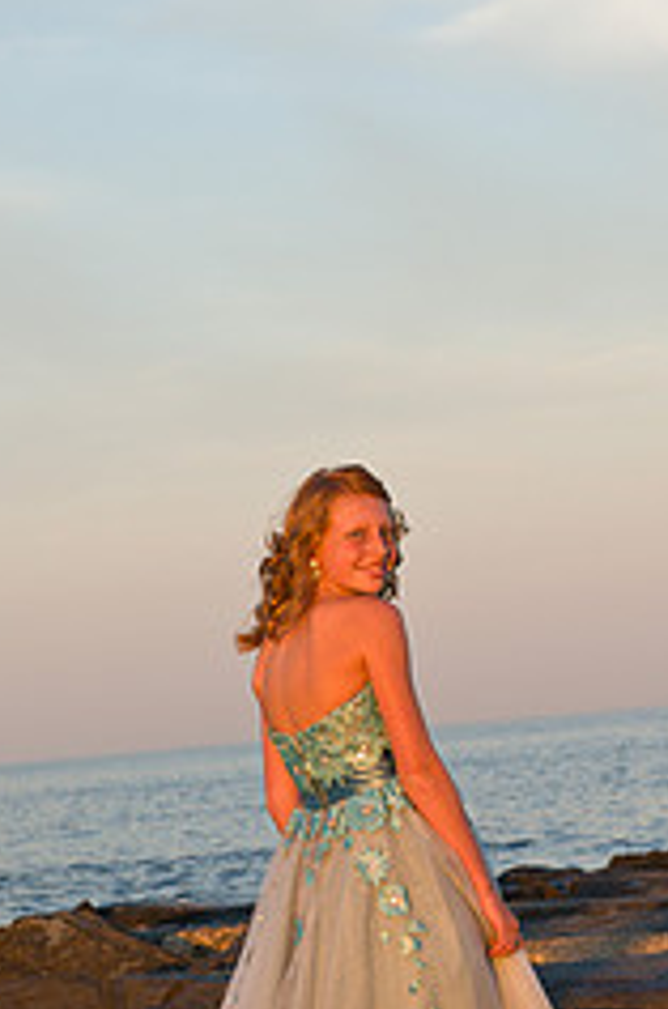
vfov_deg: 15.4
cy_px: 541
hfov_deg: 10.3
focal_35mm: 133
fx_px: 3718
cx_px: 364
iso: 200
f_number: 9
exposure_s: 1/125
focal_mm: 70
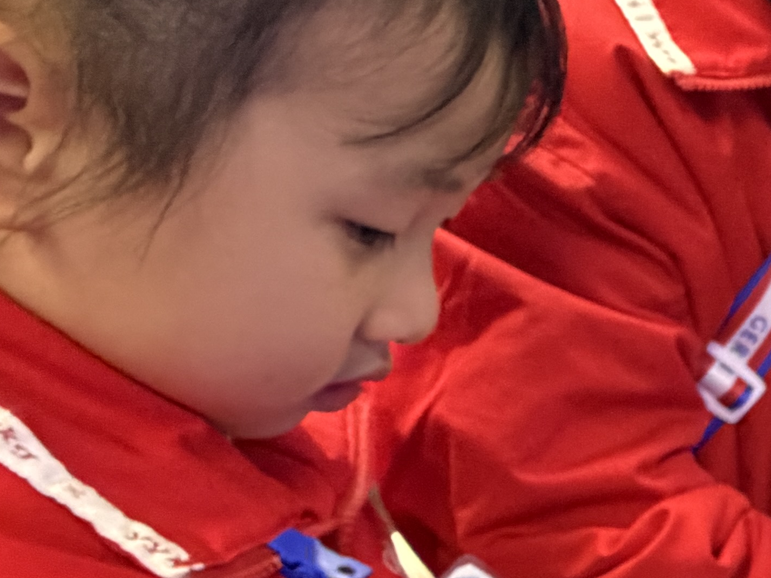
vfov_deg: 25.7
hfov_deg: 26.9
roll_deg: +1.2
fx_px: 1247
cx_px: 1086
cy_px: 443
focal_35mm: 56
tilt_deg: -19.6
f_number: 2.2
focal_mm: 2.22
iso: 640
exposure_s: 1/50
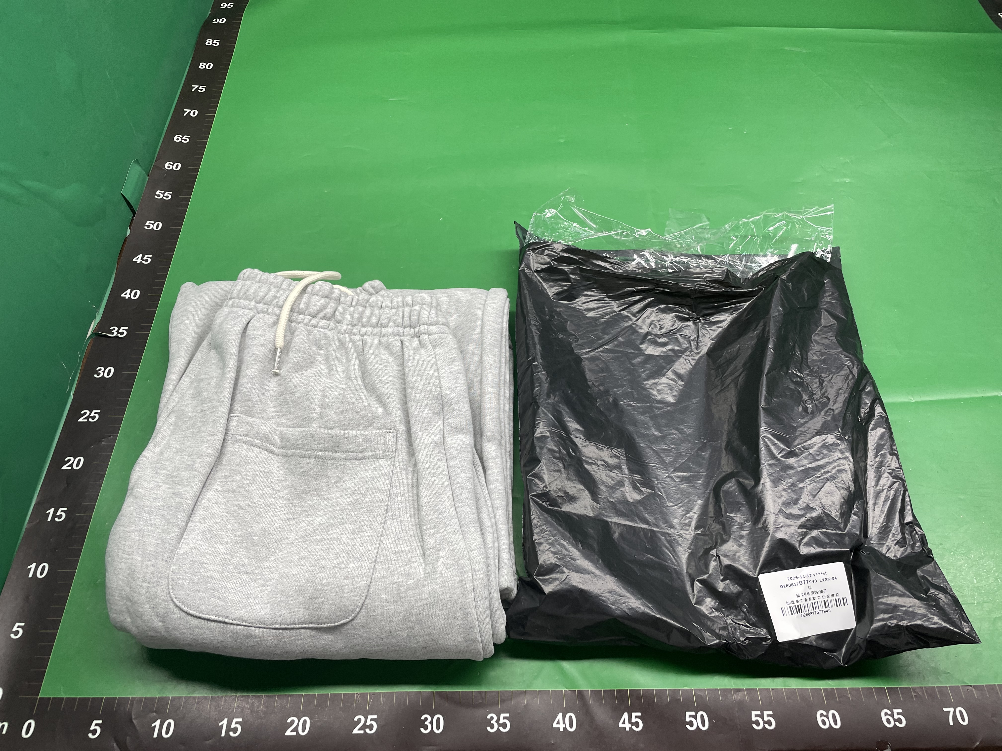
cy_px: 376
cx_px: 501
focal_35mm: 26
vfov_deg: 53.1
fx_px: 753
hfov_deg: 67.3
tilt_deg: -54.5
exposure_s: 1/100
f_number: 1.6
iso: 80
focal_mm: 4.2
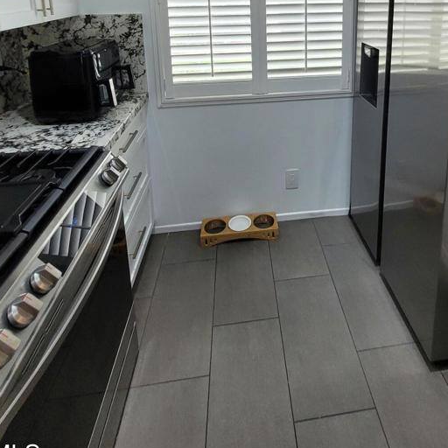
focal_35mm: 23
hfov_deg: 66.0
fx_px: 337
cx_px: 287
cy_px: 47
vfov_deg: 57.9
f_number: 2.2
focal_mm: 1.74
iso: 80
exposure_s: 1/60
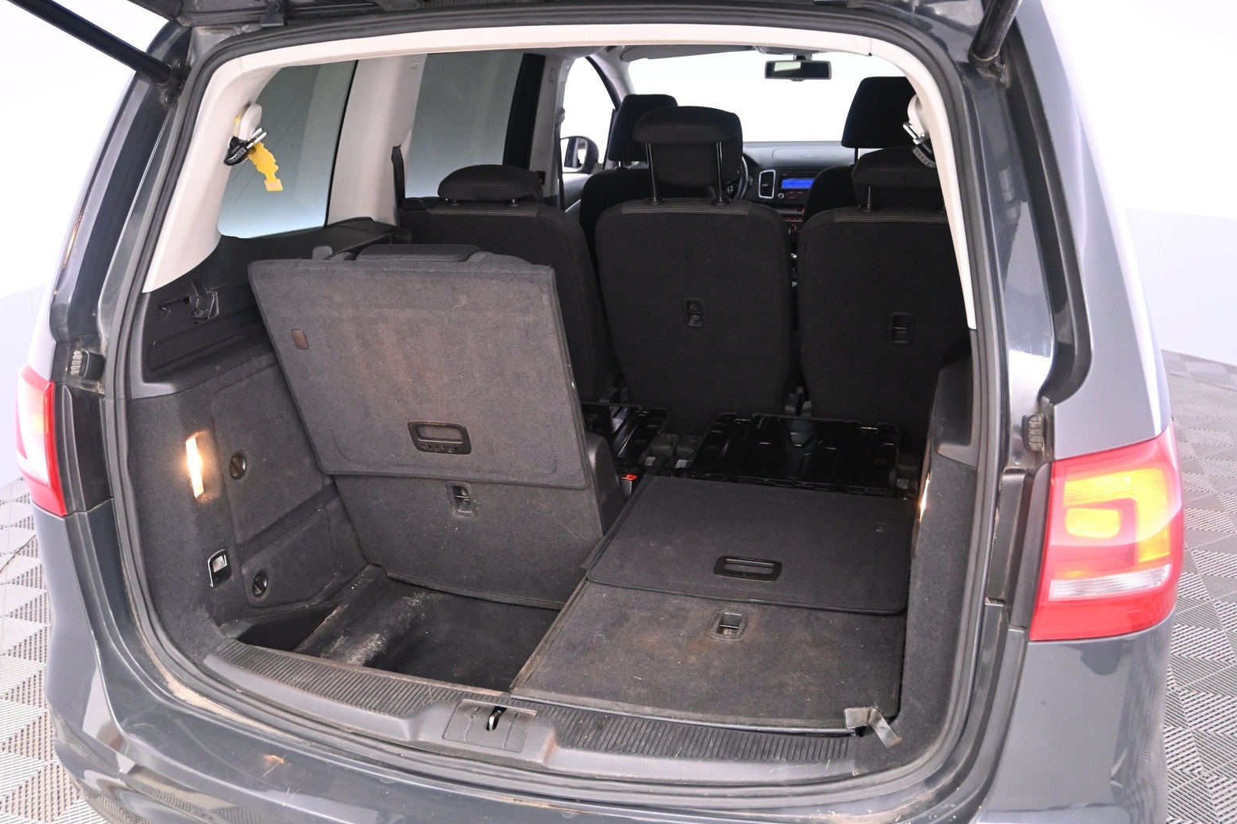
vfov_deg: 42.3
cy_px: 408
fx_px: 1065
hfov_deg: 60.3
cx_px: 604
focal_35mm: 31
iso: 3200
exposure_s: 1/30
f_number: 3.8
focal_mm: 20
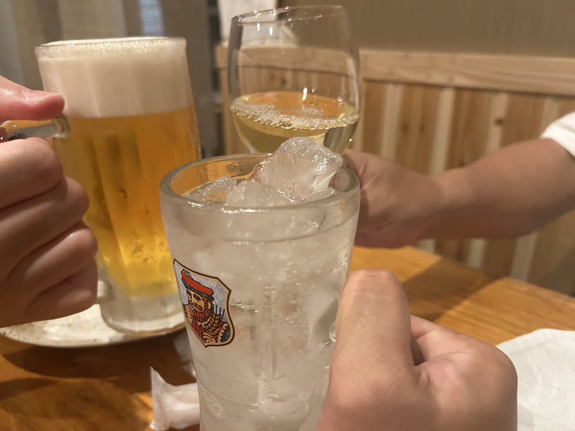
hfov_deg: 67.3
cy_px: 216
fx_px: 432
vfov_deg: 53.1
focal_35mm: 26
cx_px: 288
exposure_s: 1/60
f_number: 1.5
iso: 320
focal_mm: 5.7
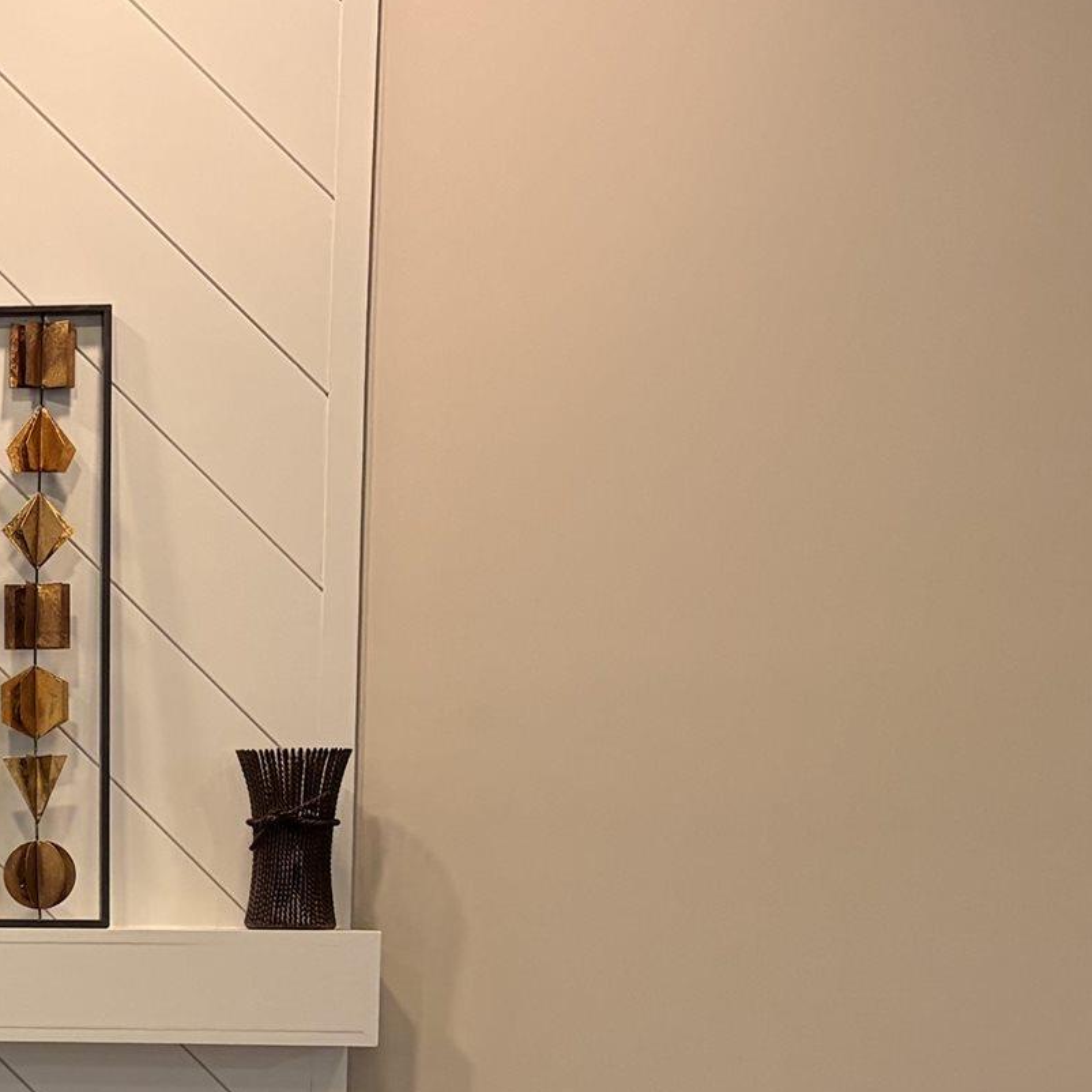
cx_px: -897
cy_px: 1010
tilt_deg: -2.0
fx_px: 3141
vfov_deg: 19.3
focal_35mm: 88
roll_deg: -0.5
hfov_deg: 16.4
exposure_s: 1/120
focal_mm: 5.96
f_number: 1.6
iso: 100
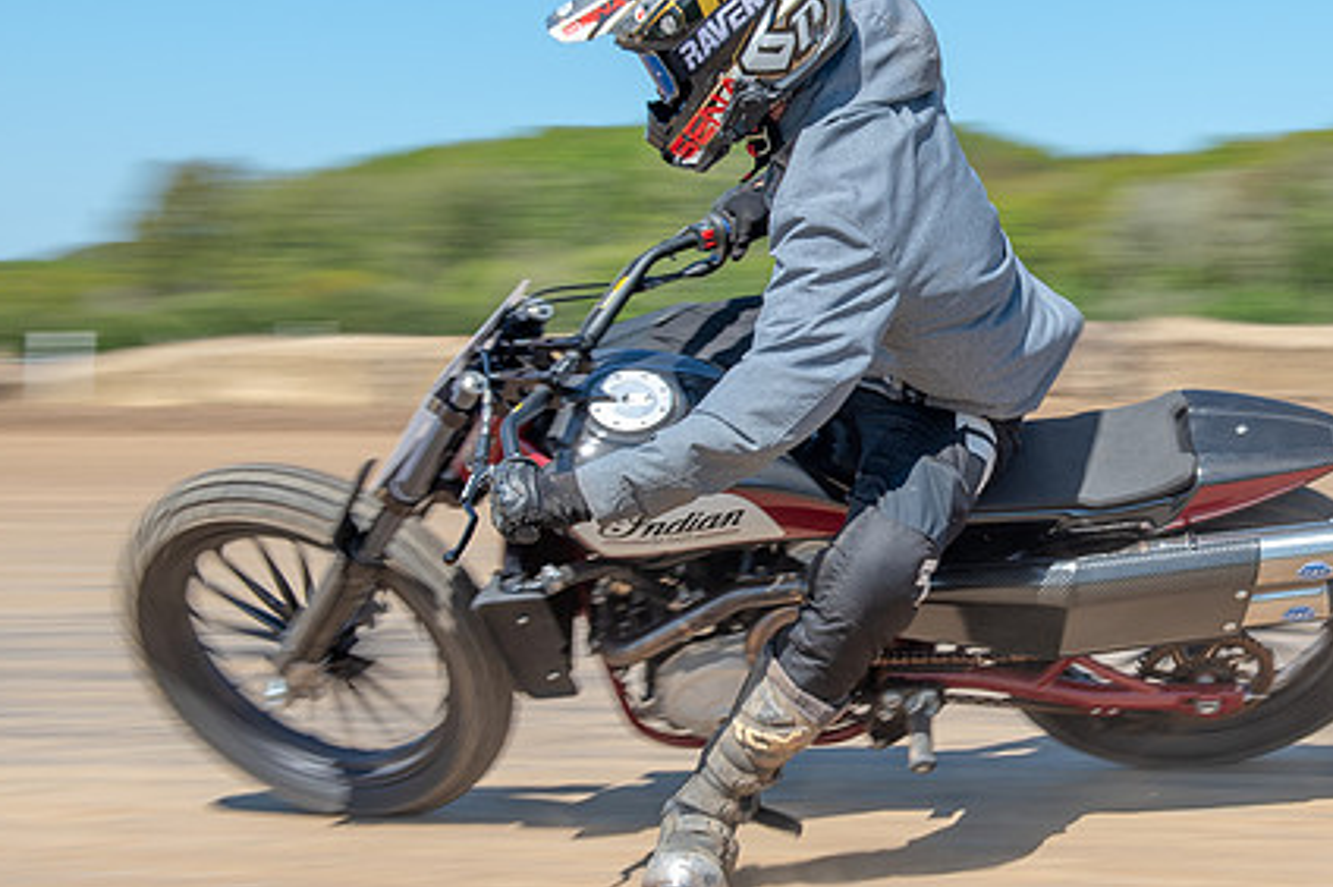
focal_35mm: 78
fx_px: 2886
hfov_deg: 25.3
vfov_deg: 17.5
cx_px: 1153
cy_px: 371
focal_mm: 42
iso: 100
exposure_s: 1/160
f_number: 8
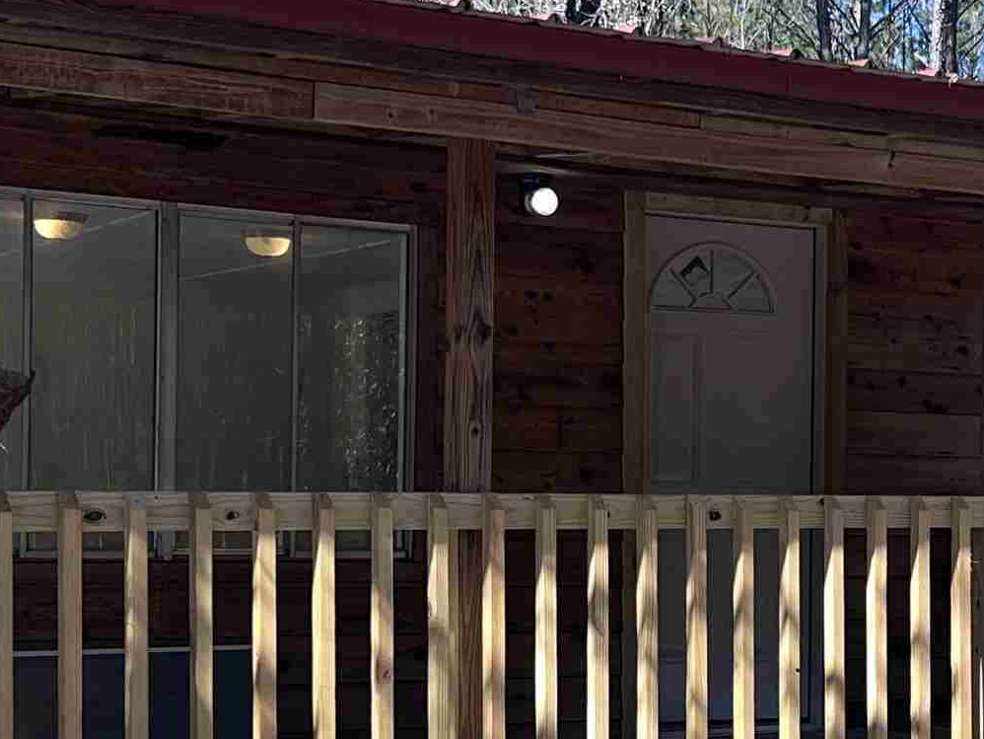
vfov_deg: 18.4
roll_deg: +0.4
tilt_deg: +0.6
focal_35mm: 80
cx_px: 651
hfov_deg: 24.3
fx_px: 2275
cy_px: 494
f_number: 1.5
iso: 40
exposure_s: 1/1311
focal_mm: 5.7
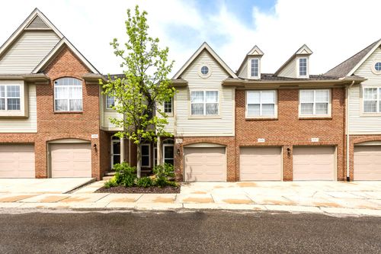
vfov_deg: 81.2
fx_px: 148
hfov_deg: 104.3
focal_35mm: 14
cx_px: 190
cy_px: 127
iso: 400
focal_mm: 14
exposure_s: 1/160
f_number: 22
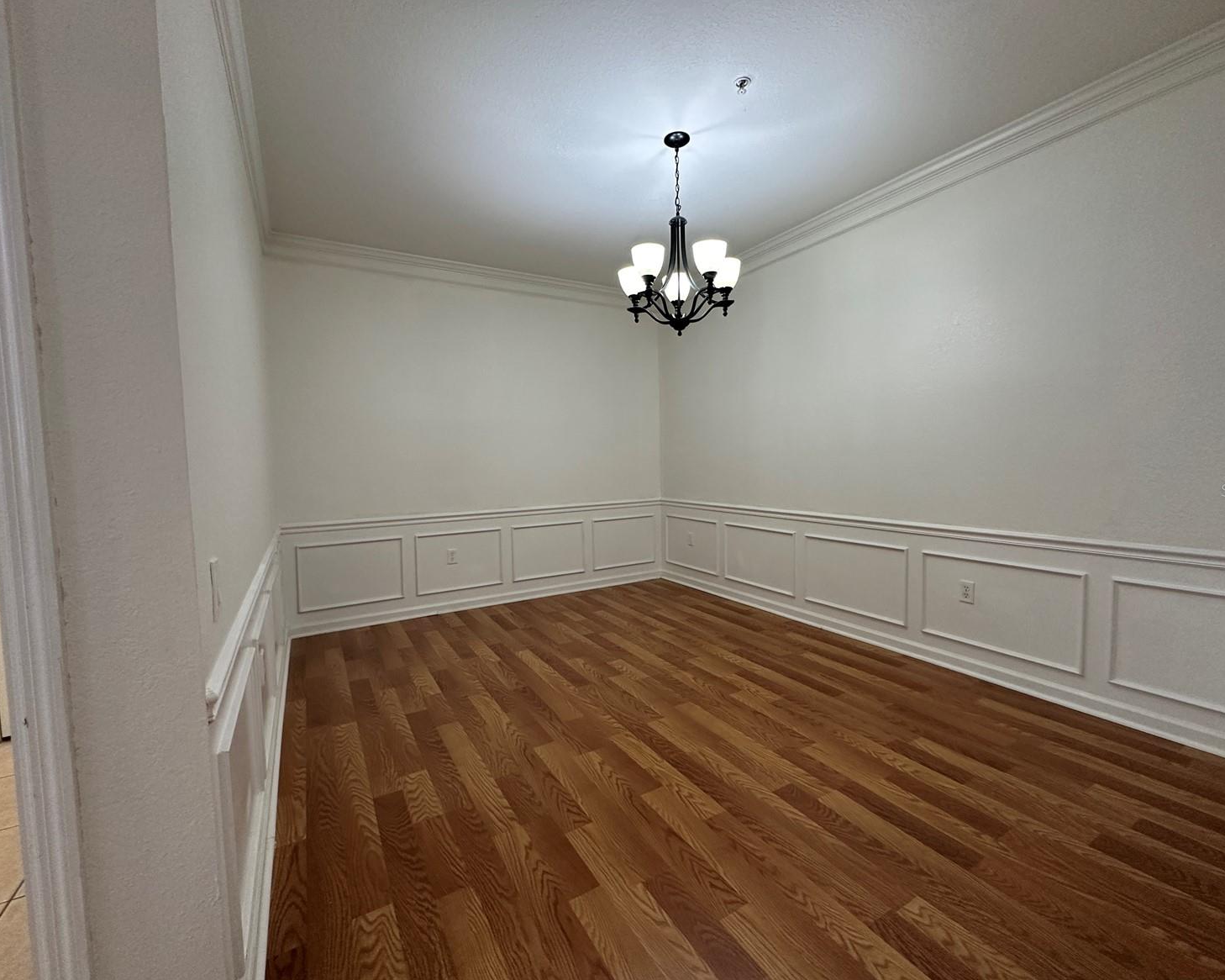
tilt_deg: -3.1
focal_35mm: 15
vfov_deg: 84.0
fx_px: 544
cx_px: 628
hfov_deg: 96.8
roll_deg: +1.4
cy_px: 490
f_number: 2.2
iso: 320
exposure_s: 1/120
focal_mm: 2.22
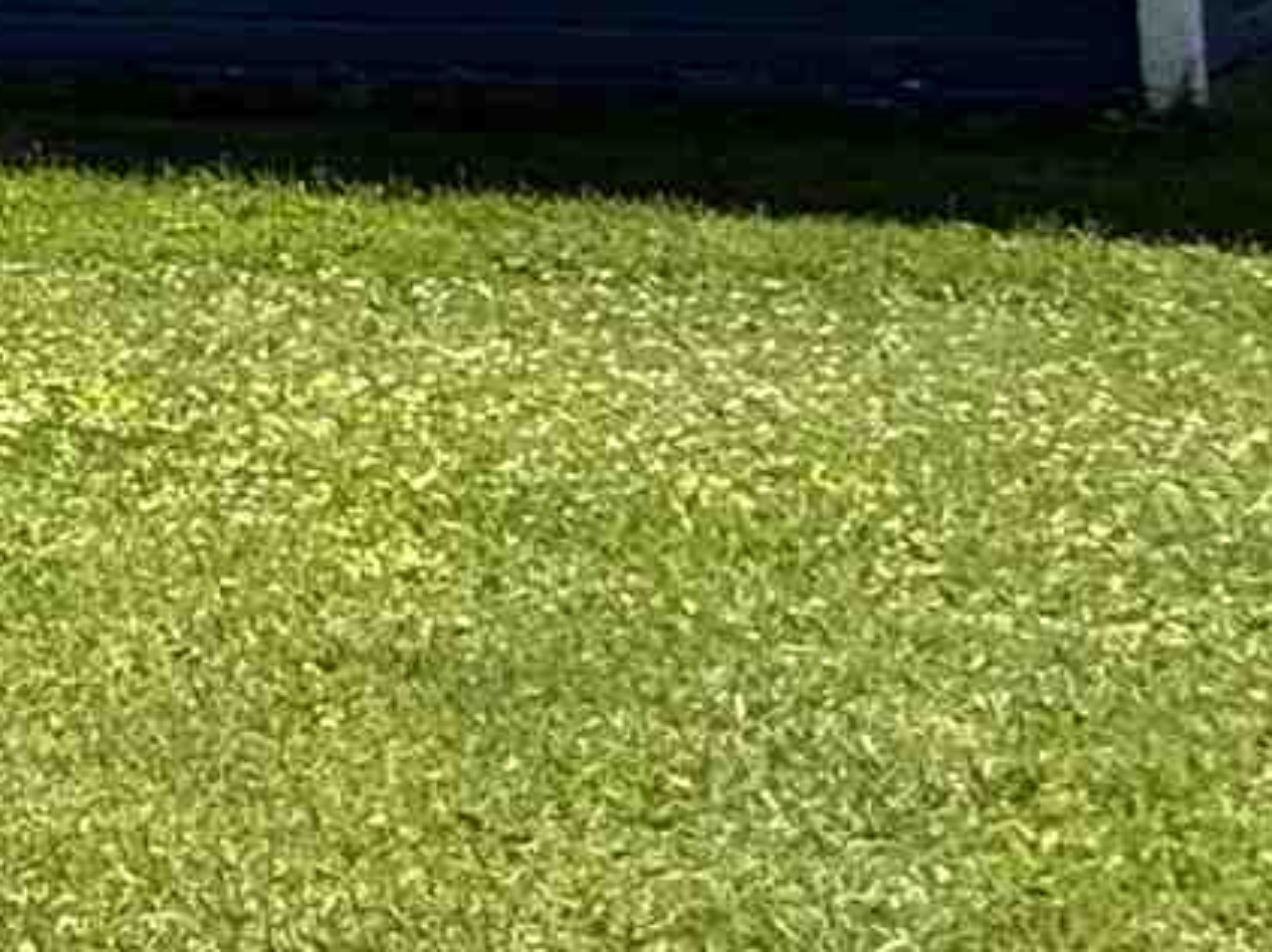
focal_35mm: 102
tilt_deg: +3.0
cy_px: -349
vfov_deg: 13.8
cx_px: -2529
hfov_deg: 11.4
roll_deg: +2.0
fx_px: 3746
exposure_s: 1/1368
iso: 64
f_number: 2.2
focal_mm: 2.22
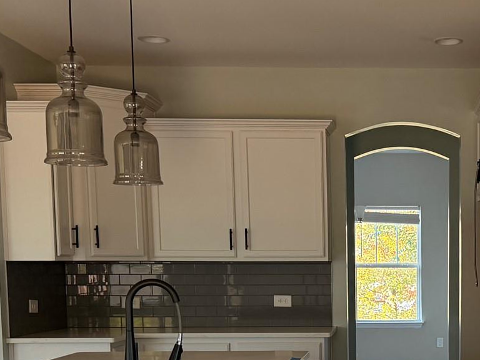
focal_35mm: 64
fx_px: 887
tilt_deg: -5.6
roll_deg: +0.7
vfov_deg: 22.2
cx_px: 414
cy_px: 348
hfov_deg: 29.3
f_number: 1.78
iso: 200
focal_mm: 6.76
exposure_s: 1/60
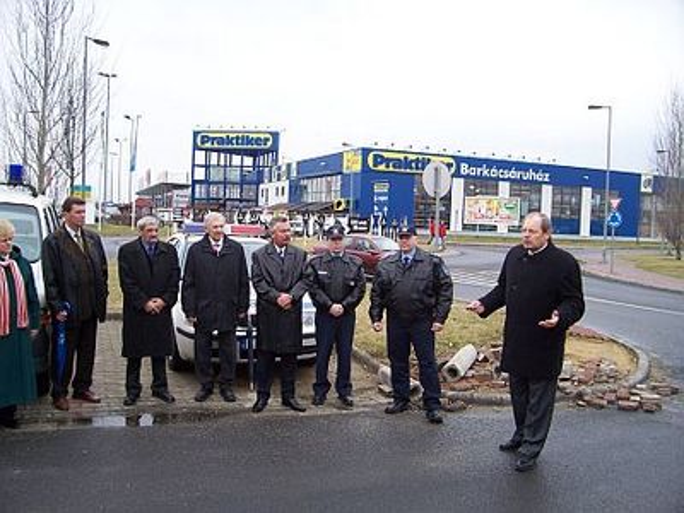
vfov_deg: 41.8
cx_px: 342
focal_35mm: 34
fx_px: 672
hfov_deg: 54.0
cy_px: 256
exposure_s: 1/350
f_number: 2.7
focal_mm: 5.6
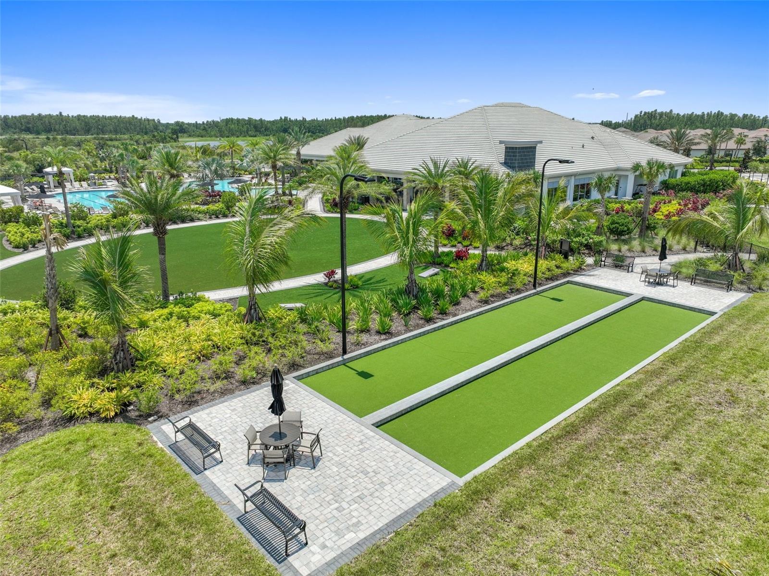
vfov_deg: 56.8
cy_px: 288
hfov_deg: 71.6
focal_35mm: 24
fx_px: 533
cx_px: 384
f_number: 2.8
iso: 100
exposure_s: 1/3200
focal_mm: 12.29
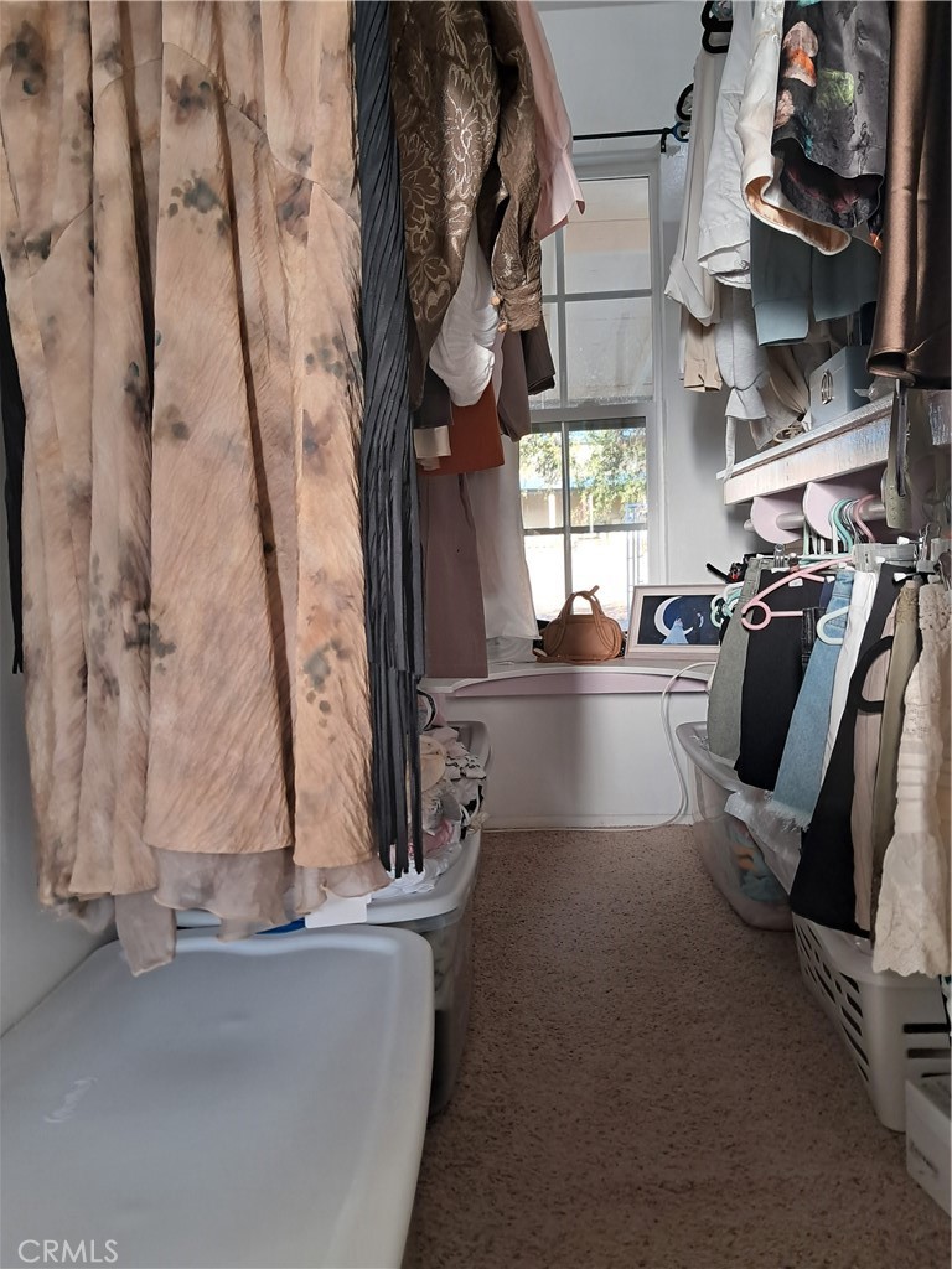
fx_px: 990
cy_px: 634
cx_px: 476
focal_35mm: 27
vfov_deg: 65.3
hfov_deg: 51.4
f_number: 1.8
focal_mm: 4
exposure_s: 1/50
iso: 125
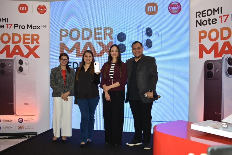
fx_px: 238
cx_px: 116
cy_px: 78
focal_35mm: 37
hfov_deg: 51.9
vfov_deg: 36.0
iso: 100
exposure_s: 1/100
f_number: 4
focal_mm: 25
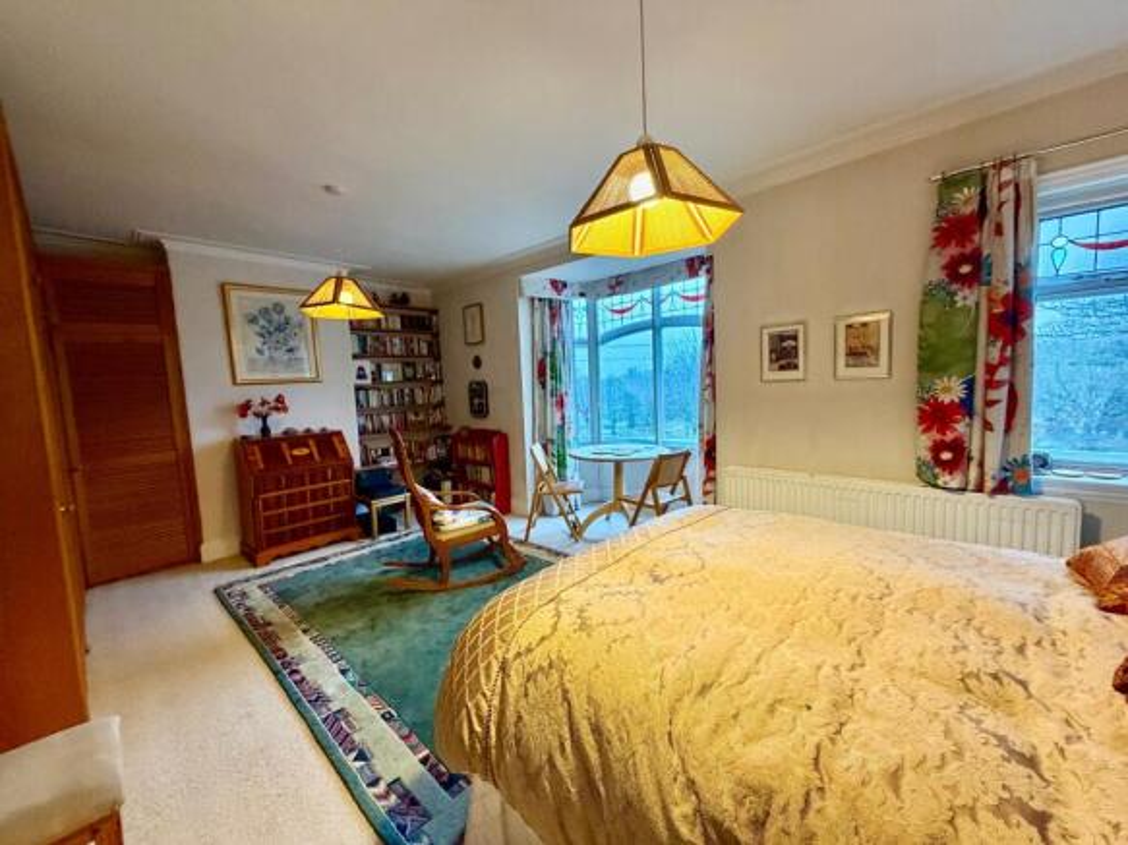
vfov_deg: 85.7
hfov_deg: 102.1
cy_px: 422
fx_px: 456
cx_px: 564
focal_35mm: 14
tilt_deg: -4.3
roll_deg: +2.6
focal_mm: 2.22
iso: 500
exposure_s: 1/50
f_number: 2.2
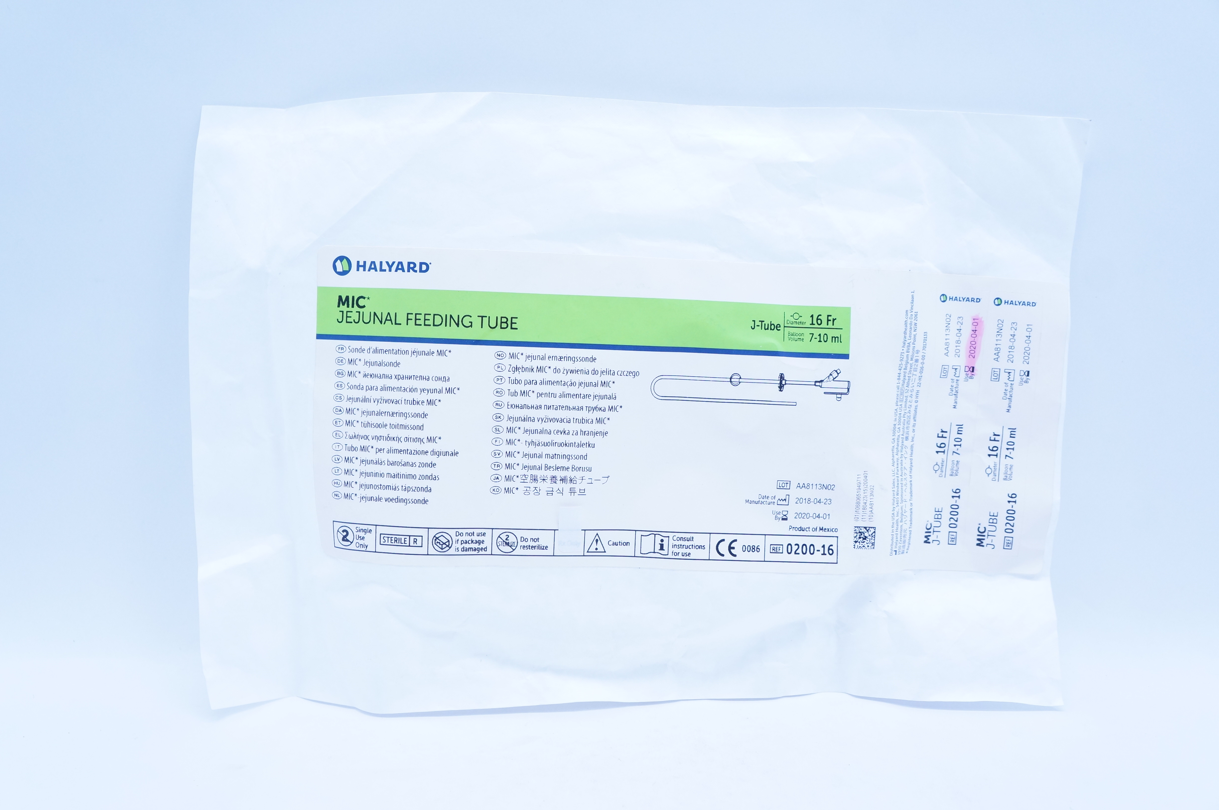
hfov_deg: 55.2
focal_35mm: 34
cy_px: 405
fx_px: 1167
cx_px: 610
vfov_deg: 38.3
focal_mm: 23
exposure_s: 1/125
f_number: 5.6
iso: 800
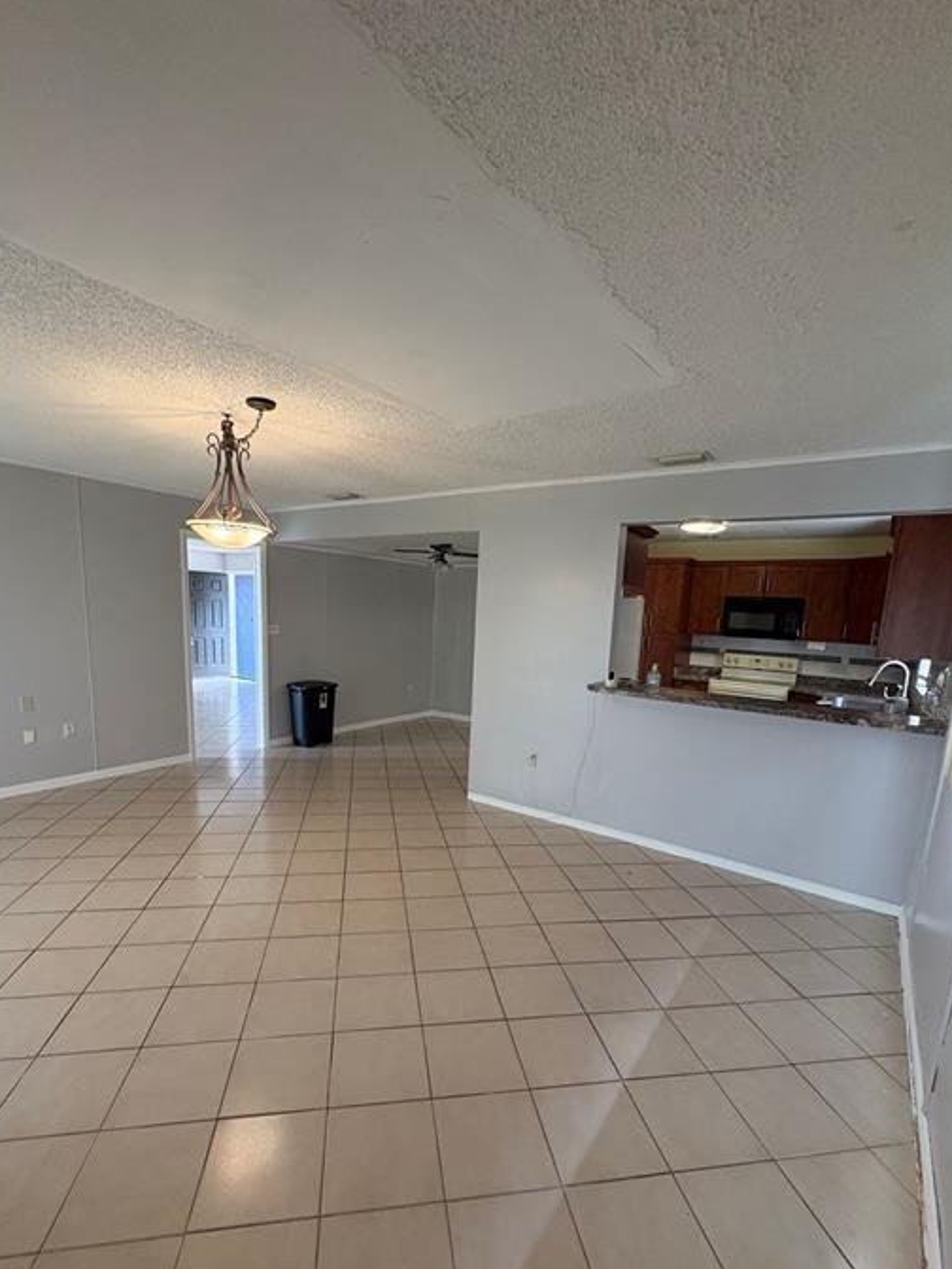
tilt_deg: -8.9
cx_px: 463
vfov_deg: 94.0
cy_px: 712
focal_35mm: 16
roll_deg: -2.3
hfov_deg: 78.1
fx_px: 587
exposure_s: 1/60
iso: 250
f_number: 2.2
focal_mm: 2.22
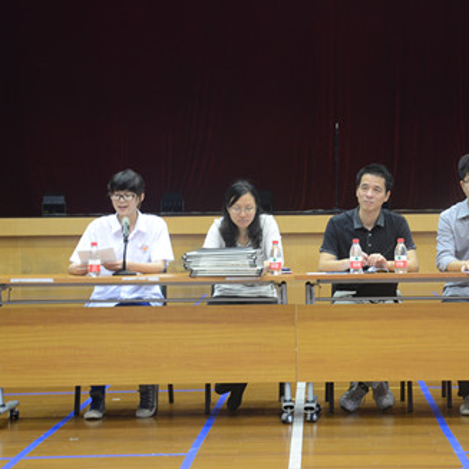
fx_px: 1548
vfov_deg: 17.2
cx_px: 304
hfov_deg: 17.2
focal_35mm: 101
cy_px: 235
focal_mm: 52
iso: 800
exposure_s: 1/10
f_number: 6.3
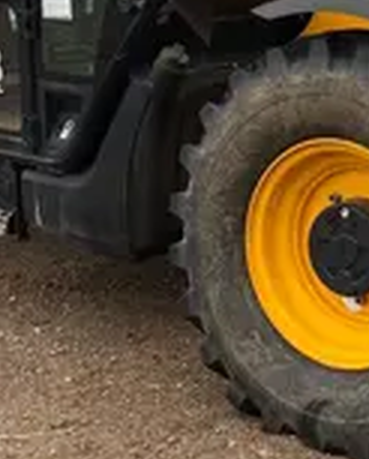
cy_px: 46
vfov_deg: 20.6
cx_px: 342
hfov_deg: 16.7
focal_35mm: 91
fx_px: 1239
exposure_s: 1/312
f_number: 1.8
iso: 32
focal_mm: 4.25
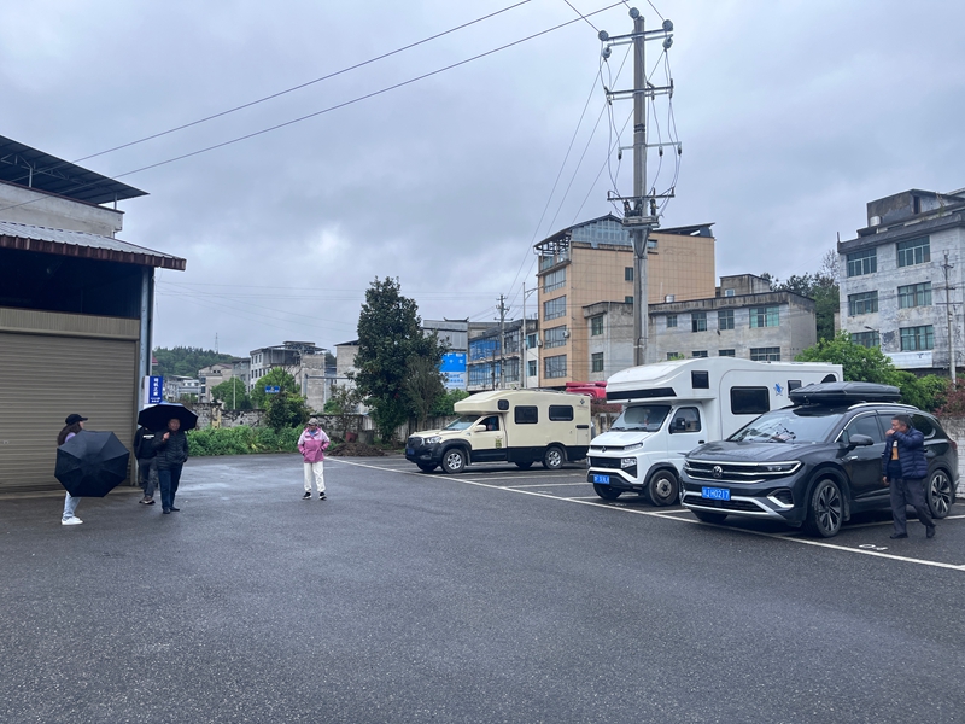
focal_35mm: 26
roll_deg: -0.7
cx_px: 482
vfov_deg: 53.1
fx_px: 725
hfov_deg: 67.3
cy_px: 362
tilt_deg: +5.5
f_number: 1.6
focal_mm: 5.1
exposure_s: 1/1066
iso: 50
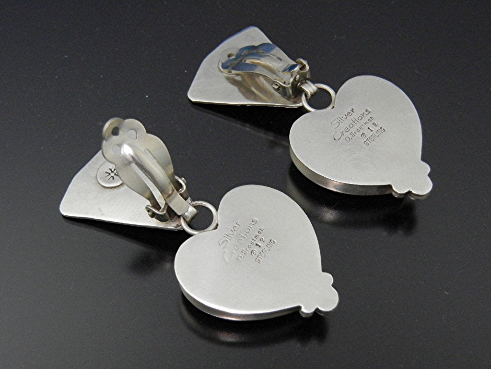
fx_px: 837
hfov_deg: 32.7
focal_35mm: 59
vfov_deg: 24.8
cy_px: 184
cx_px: 246
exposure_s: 1/30
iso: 800
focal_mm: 10.6
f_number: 8
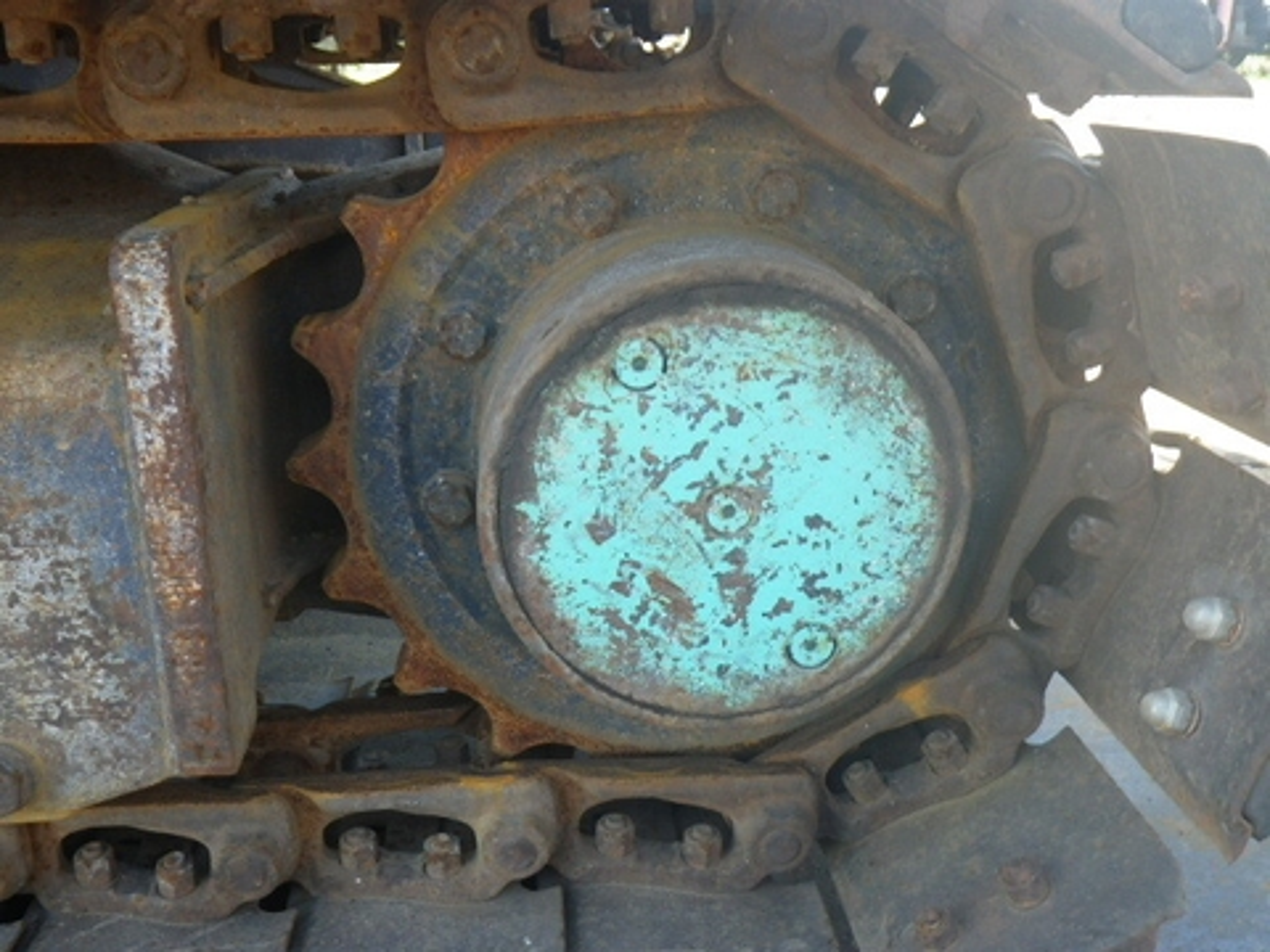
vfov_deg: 41.8
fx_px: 1247
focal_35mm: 34
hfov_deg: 54.0
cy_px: 476
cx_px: 635
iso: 80
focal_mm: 6.1
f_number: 3.8
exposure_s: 1/50
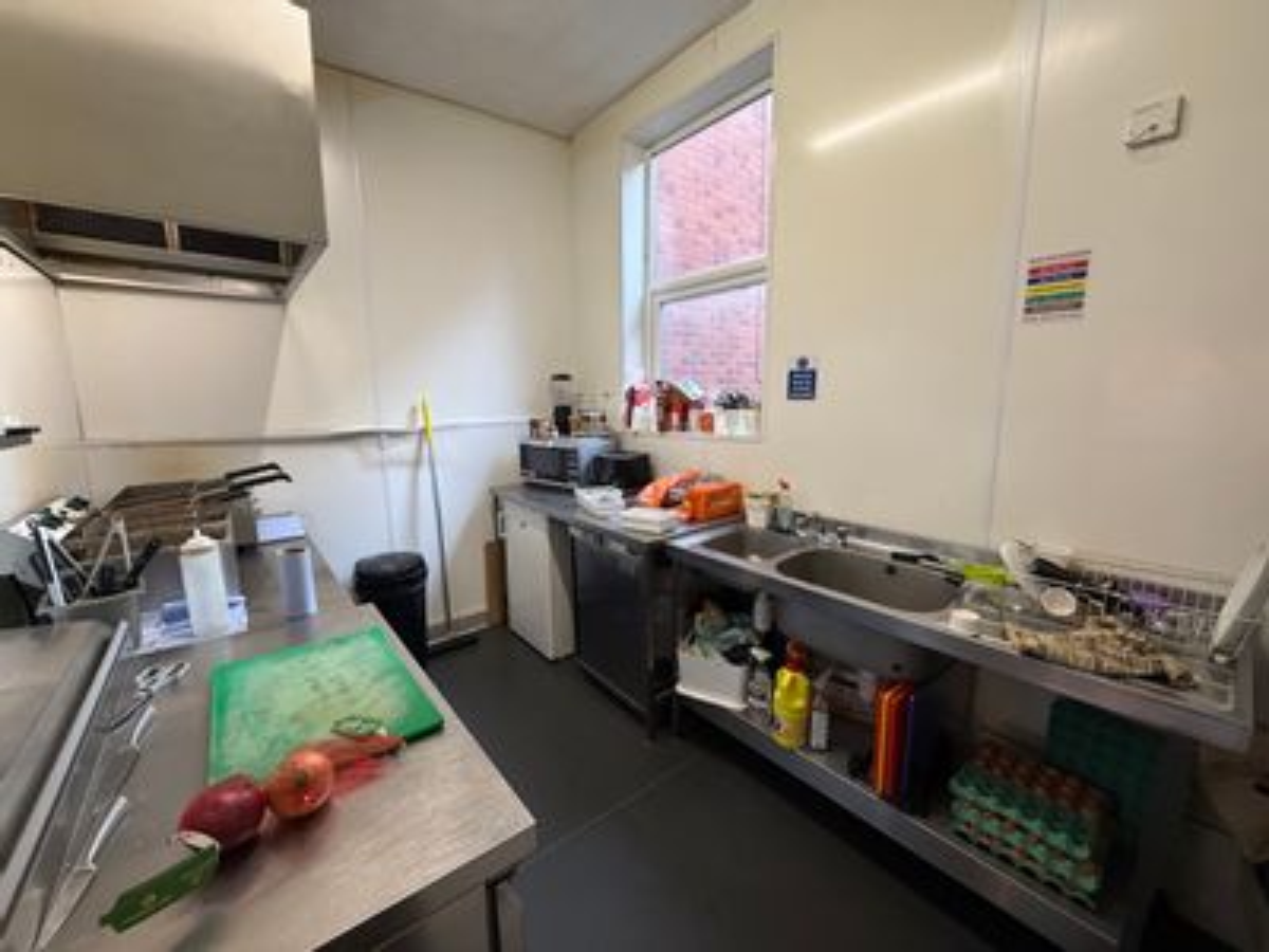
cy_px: 476
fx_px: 513
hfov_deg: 102.1
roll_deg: +0.5
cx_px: 634
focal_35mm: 14
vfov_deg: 85.7
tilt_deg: -8.7
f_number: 2.2
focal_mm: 2.22
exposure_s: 1/100
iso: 320
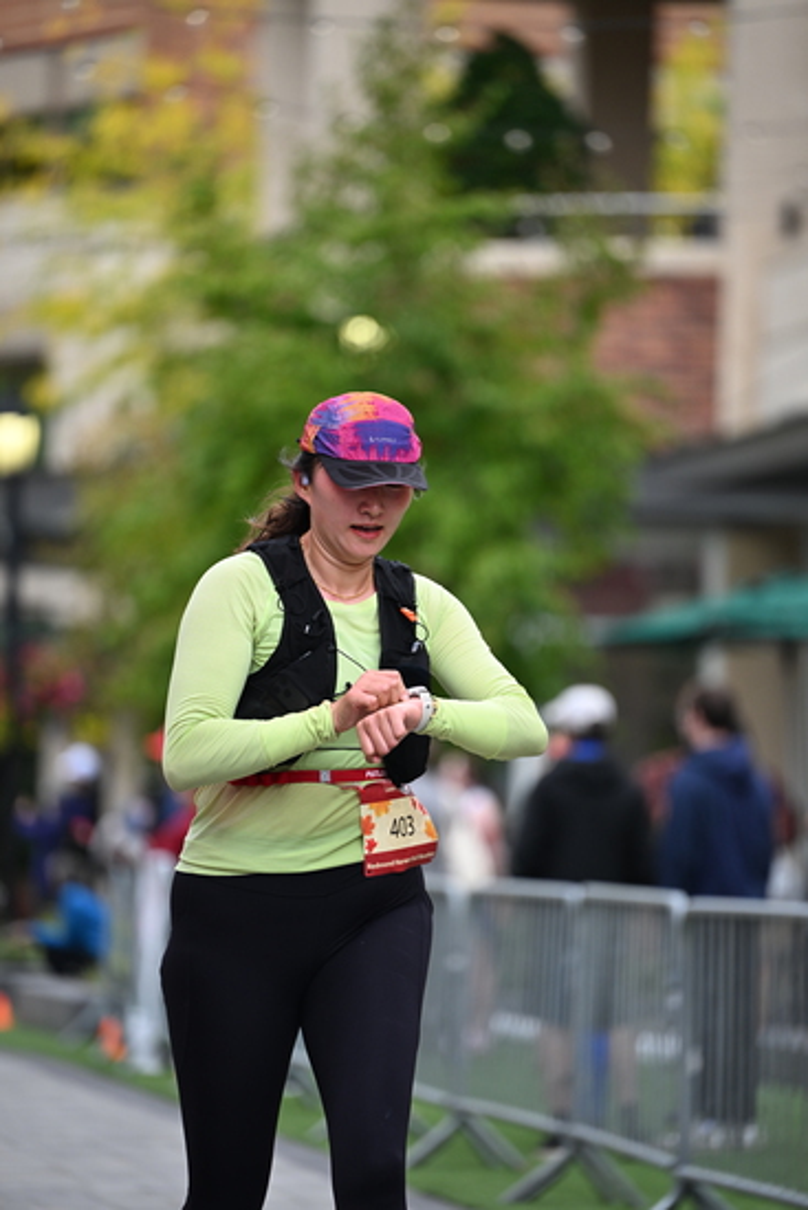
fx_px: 6560
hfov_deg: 7.0
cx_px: 404
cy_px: 605
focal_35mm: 195
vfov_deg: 10.5
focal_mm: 195
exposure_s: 1/2000
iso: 640
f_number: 2.8
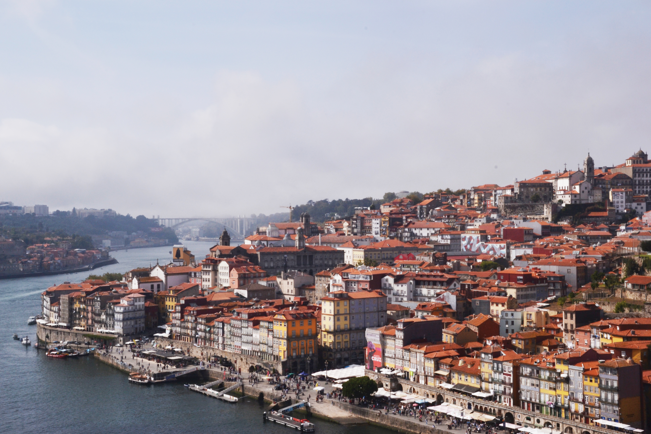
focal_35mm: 52
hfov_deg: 37.9
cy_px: 217
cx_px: 326
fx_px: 949
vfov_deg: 25.8
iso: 100
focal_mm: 35
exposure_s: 1/125
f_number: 29
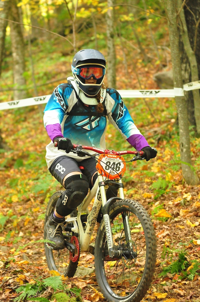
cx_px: 100
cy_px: 151
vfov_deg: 19.5
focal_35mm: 105
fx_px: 877
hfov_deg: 13.0
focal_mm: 70
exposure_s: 1/160
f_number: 2.8
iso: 3200
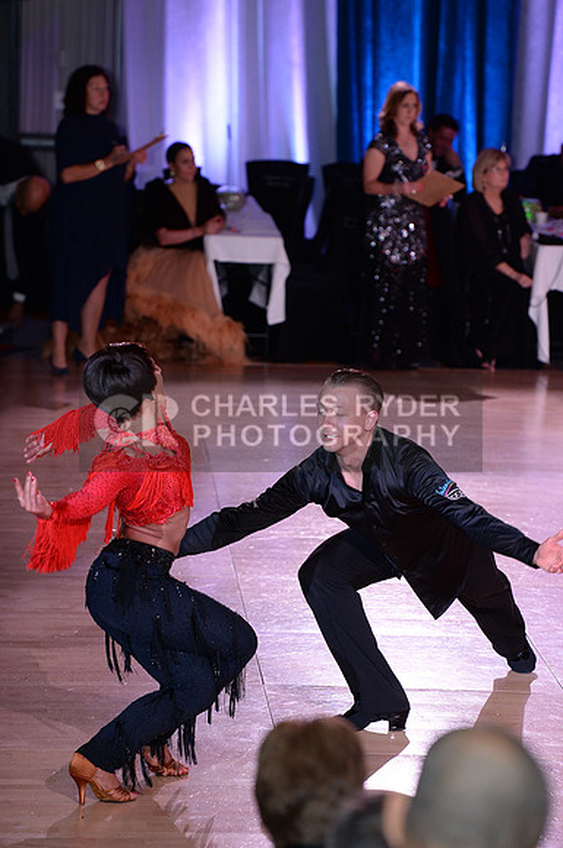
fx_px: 3764
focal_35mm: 160
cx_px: 282
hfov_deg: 8.6
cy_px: 424
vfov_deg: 12.9
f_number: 5
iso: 2000
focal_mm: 160
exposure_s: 1/250
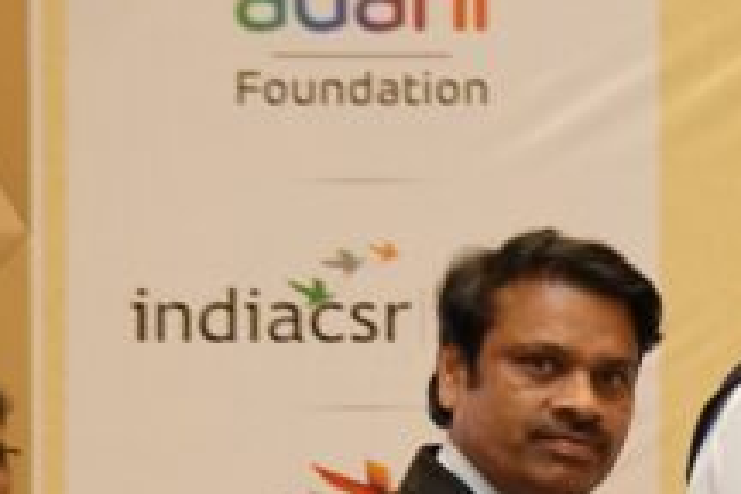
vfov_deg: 7.2
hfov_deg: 9.9
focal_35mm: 190
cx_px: 1606
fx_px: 3911
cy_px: 636
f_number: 4.5
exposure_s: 1/200
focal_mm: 40
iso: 1600
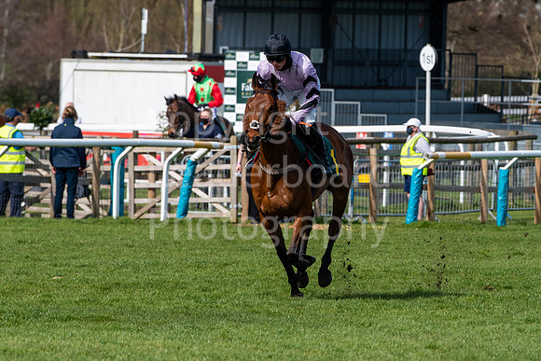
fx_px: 6989
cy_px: 180
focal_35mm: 465
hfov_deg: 4.4
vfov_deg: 3.0
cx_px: 270
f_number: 7.1
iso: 500
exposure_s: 1/1600
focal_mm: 310
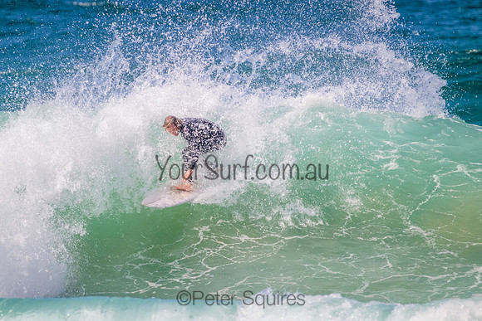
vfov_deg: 1.7
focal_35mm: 800
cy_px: 160
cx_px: 241
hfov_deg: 2.6
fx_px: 10713
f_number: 11
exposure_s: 1/2000
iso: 1250
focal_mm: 800
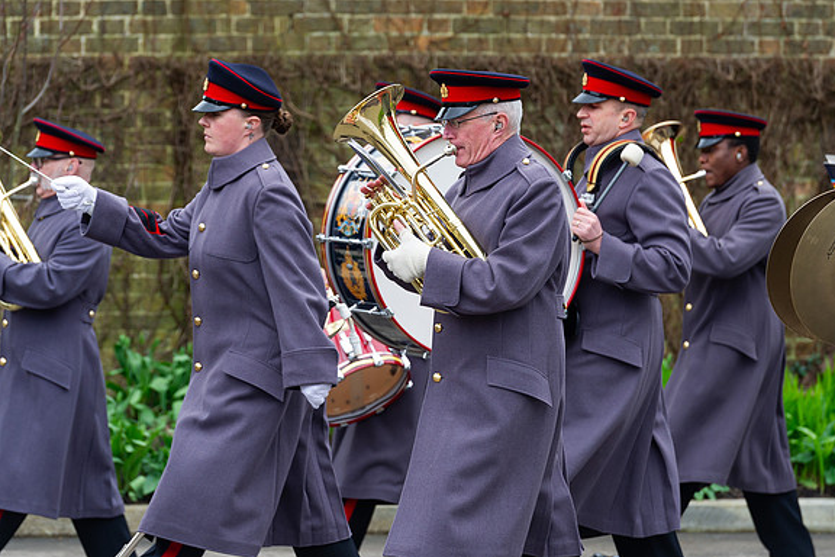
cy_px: 244
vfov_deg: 5.4
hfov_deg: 8.1
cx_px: 446
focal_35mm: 254
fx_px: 5891
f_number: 5
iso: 280
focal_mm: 200
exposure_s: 1/250
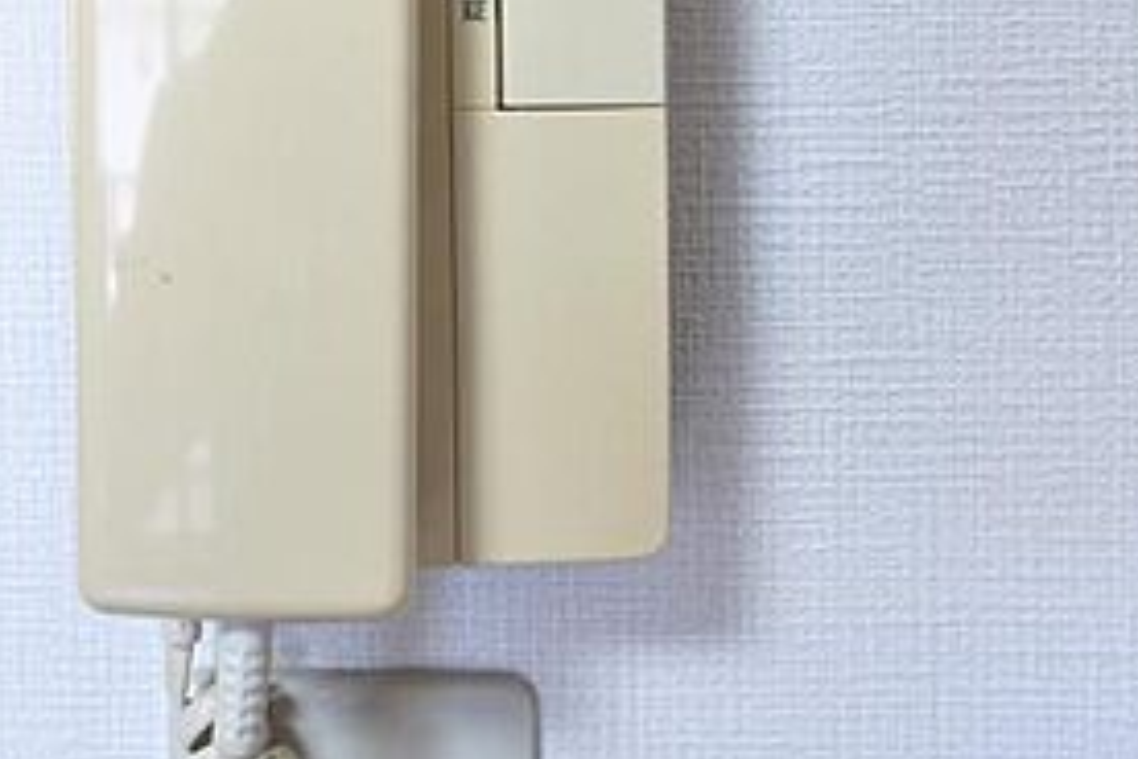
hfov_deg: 42.6
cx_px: 342
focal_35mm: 45
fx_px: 1427
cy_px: 12
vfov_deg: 28.1
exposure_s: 1/30
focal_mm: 13
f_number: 4
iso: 100
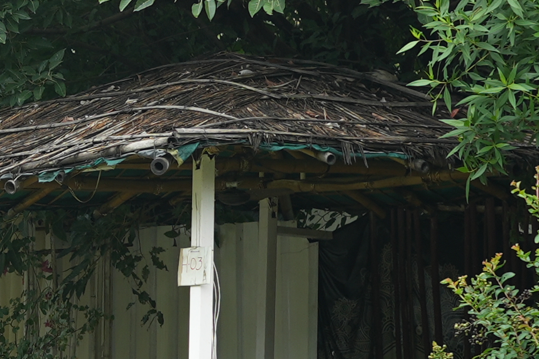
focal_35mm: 240
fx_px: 3593
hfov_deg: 8.2
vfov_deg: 5.7
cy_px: 389
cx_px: -519
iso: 160
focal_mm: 35
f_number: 2.5
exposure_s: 1/160
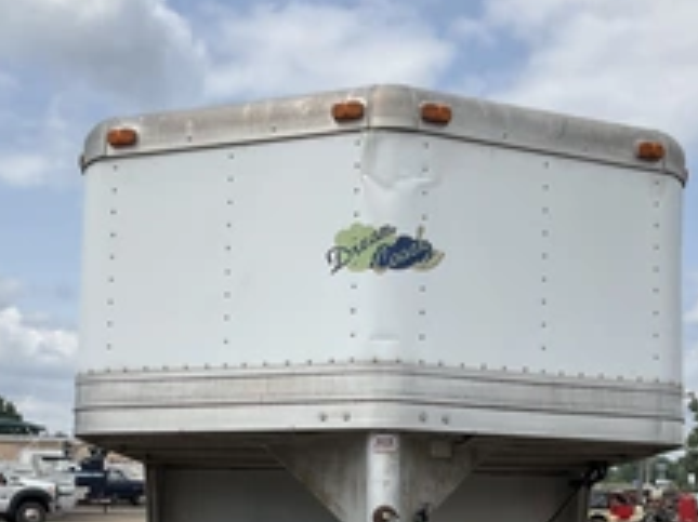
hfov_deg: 35.5
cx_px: 373
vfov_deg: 26.4
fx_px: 1088
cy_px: 434
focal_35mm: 54
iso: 25
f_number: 1.8
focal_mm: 3
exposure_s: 1/2959
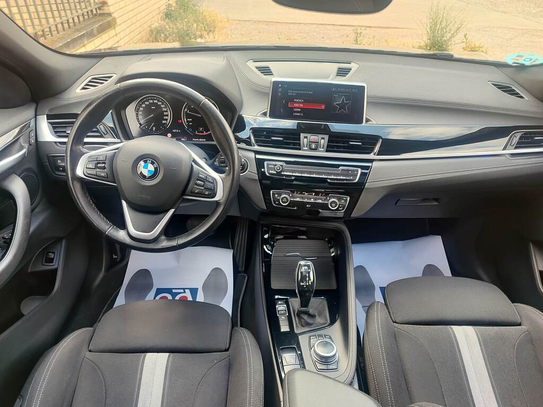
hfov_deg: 69.4
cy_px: 204
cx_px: 272
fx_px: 392
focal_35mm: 25
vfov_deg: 54.9
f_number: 1.89
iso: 73
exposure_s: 1/100
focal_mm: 5.95
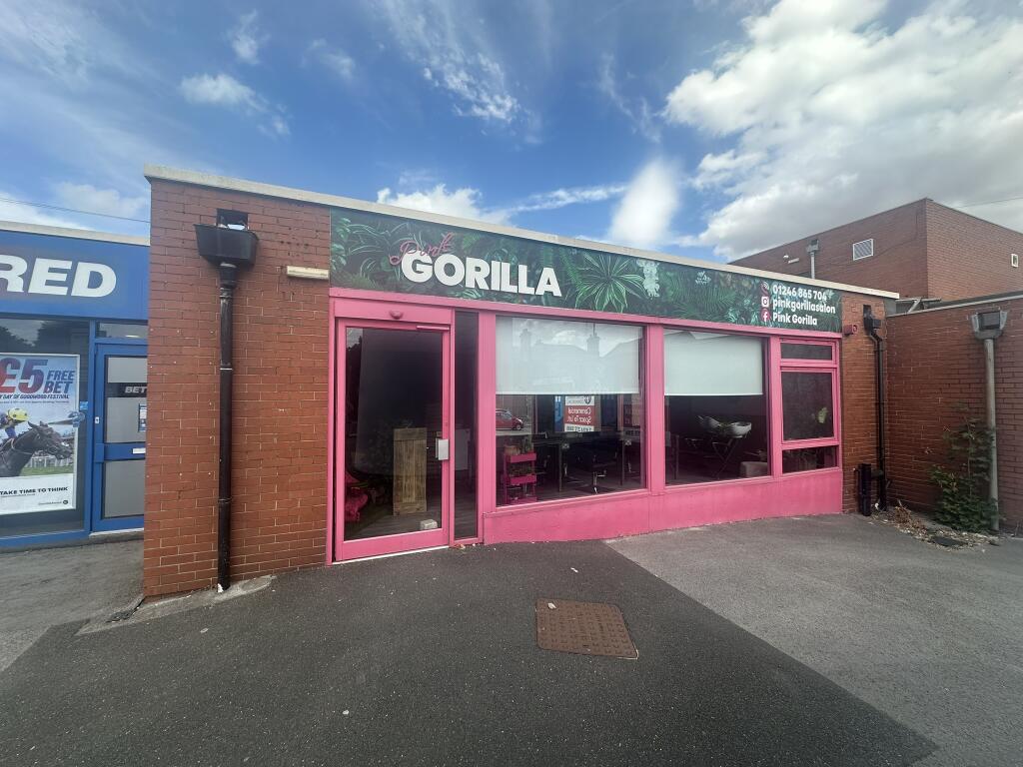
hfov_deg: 102.1
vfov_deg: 85.7
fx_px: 414
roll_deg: +0.0
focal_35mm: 14
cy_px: 384
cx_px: 512
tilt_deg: +1.5
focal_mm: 2.22
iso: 40
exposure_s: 1/1103
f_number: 2.2
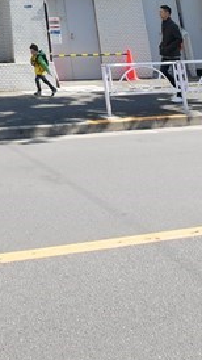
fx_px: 543
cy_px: -180
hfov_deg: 18.4
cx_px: -111
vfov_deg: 26.5
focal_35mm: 57
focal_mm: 7
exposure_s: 1/200
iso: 200
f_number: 5.6
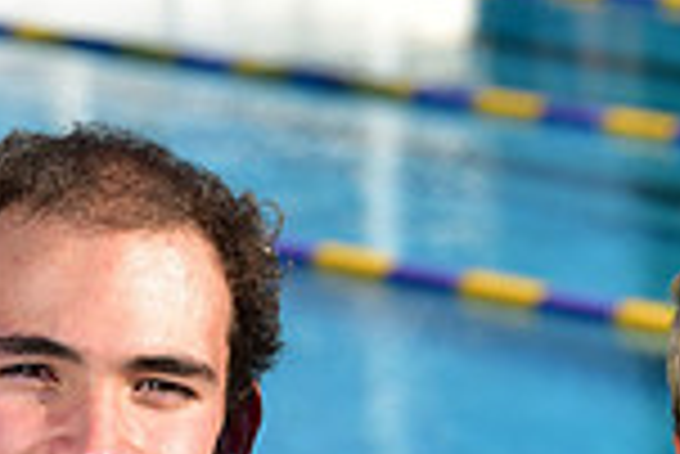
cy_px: 811
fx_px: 7393
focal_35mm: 391
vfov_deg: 3.5
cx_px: 383
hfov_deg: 5.3
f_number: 6.3
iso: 64
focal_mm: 102
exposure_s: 1/250
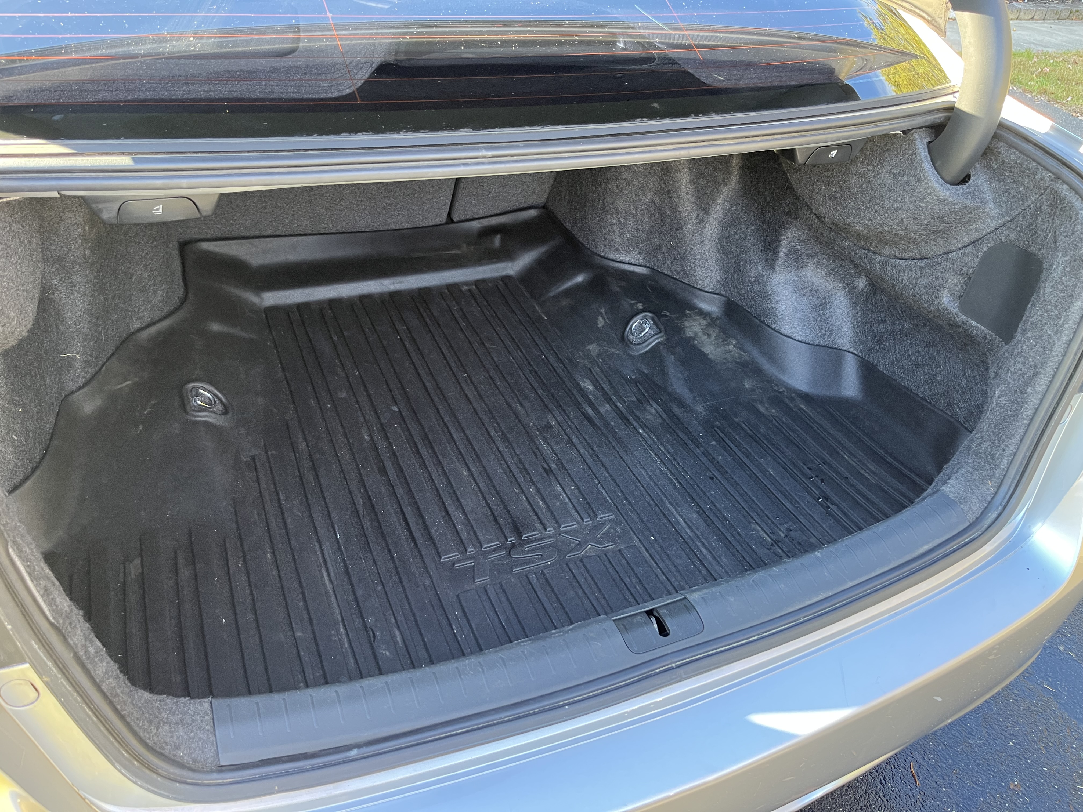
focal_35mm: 26
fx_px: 813
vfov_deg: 53.1
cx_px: 542
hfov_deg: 67.3
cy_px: 406
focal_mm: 5.1
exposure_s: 1/92
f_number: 1.6
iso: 125
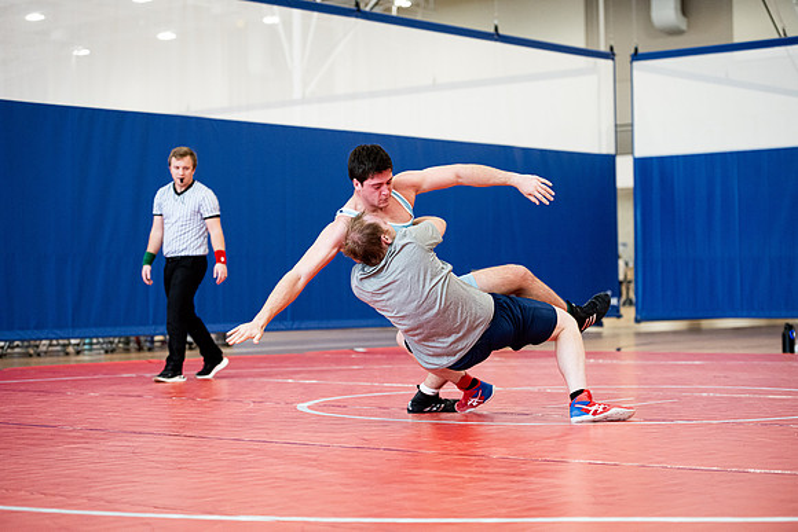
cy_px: 266
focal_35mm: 80
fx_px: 1774
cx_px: 399
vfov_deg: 17.1
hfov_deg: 25.4
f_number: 2.8
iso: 2500
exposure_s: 1/640
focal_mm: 80
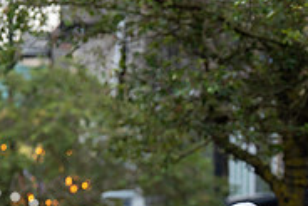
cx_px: 236
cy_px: 259
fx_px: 3202
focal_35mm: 374
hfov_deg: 5.5
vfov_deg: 3.7
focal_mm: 115
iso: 640
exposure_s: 1/800
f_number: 2.8
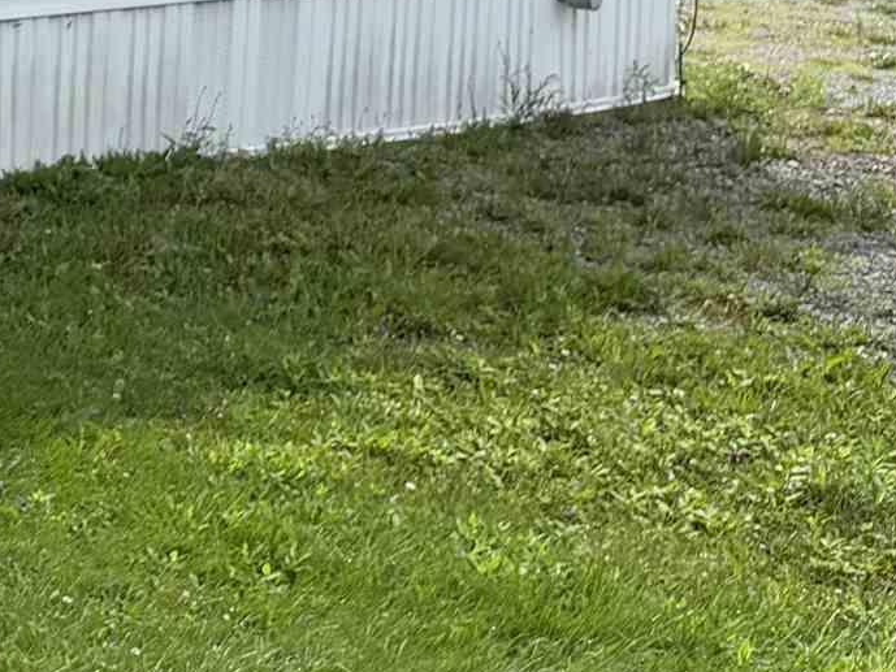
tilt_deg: -1.1
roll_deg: +0.6
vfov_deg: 13.2
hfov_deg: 15.5
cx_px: -771
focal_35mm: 107
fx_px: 2770
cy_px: -268
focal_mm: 6.76
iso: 80
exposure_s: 1/4975
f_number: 1.78
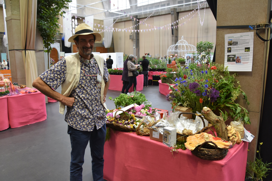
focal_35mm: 27
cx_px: 136
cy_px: 90
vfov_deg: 47.9
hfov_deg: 67.4
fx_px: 204
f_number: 5
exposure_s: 1/100
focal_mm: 18
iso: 800
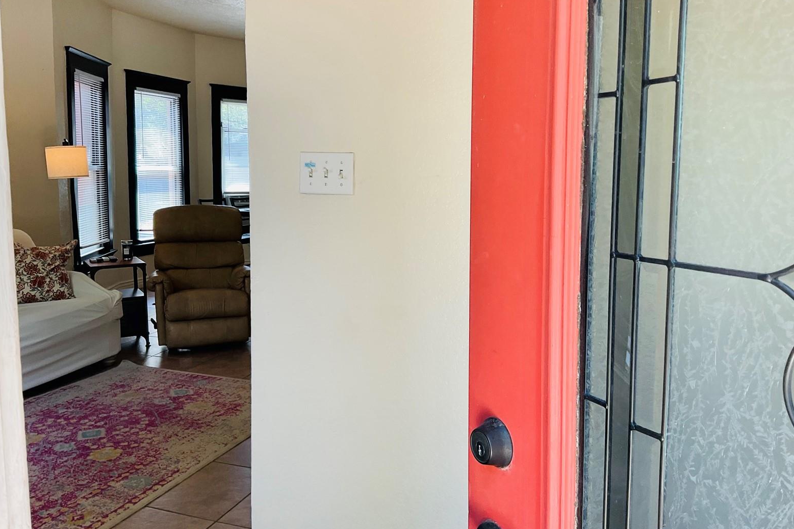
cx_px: 402
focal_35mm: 31
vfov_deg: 42.3
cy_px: 243
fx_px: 684
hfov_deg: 60.3
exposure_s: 1/122
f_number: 1.8
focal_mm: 3
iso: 40
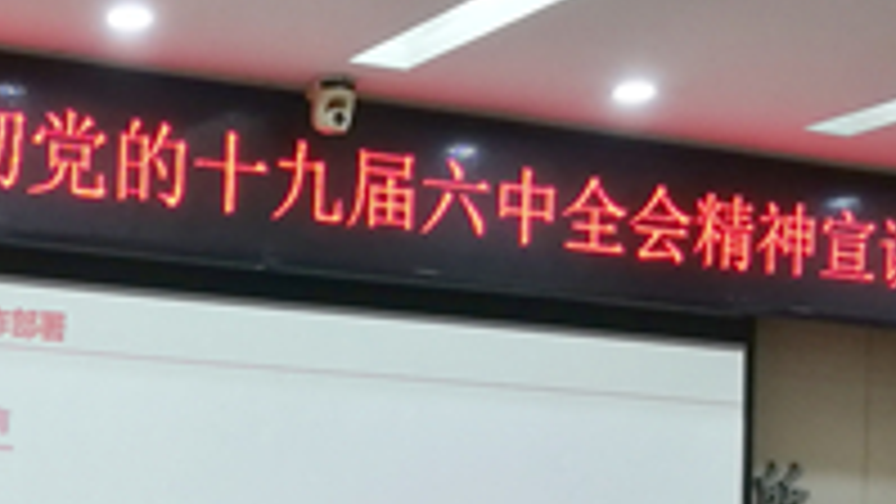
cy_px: 713
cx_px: 54
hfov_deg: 24.2
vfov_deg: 13.5
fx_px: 2020
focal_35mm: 85
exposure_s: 1/50
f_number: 2.2
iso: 200
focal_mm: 4.5
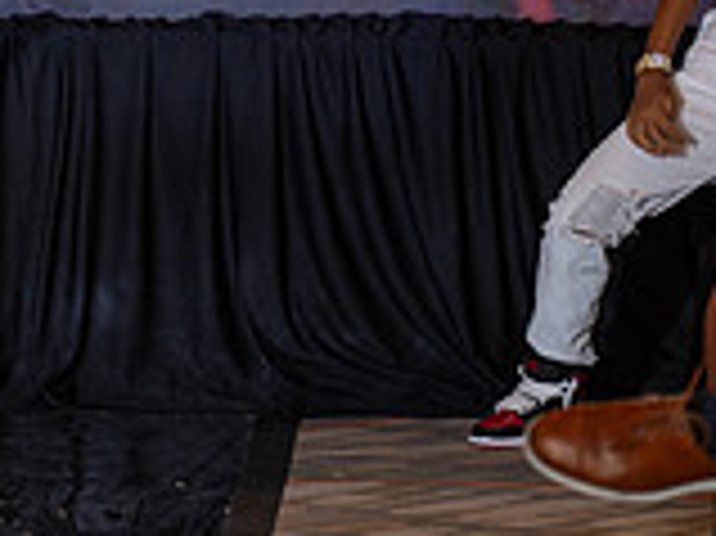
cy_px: -172
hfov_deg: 4.2
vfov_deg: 3.1
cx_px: -325
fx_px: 9776
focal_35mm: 473
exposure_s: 1/200
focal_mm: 122
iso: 1400
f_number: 2.8
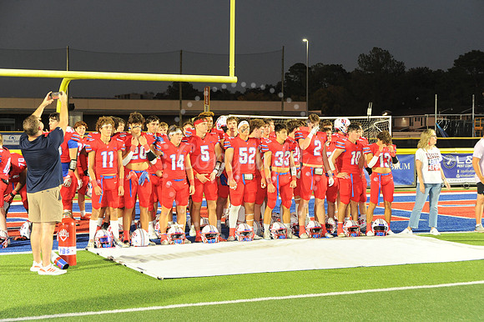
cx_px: 242
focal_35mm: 75
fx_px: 1008
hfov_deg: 27.0
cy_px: 161
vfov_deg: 18.2
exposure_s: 1/80
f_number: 6.3
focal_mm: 75
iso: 2000
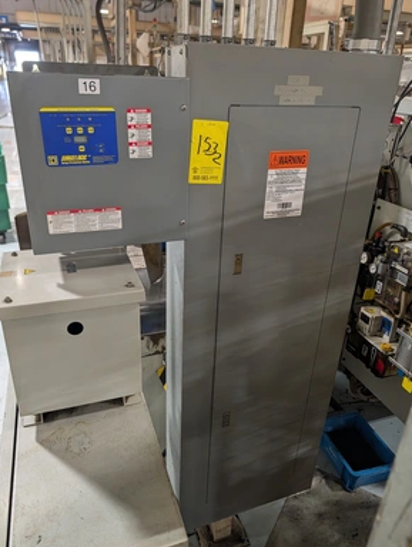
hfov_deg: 55.0
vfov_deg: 69.3
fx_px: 396
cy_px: 278
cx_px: 202
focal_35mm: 25
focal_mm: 6.9
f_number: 1.68
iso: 454
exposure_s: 1/184
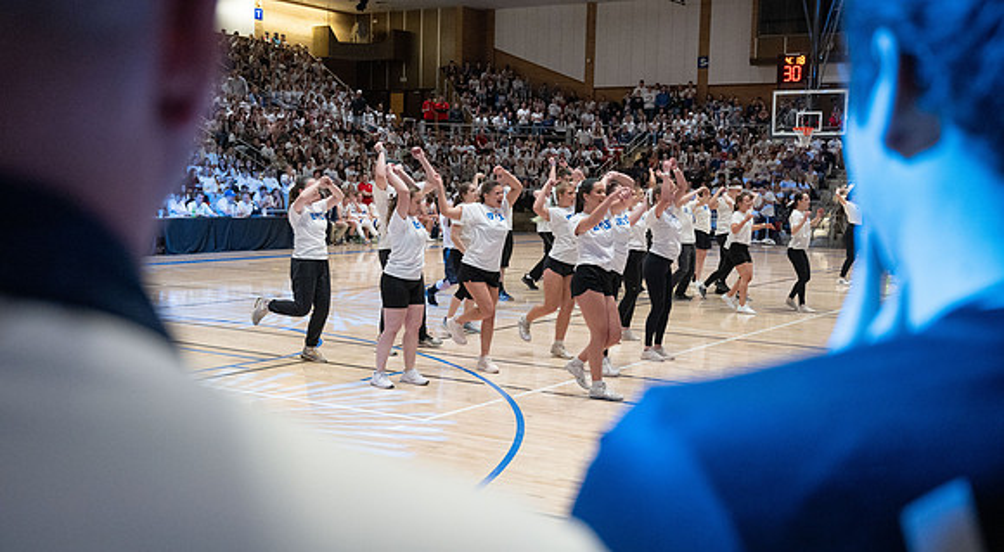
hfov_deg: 47.4
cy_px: 334
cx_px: 502
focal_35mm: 43
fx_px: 1143
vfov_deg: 27.1
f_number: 4
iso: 3200
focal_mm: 41
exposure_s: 1/250
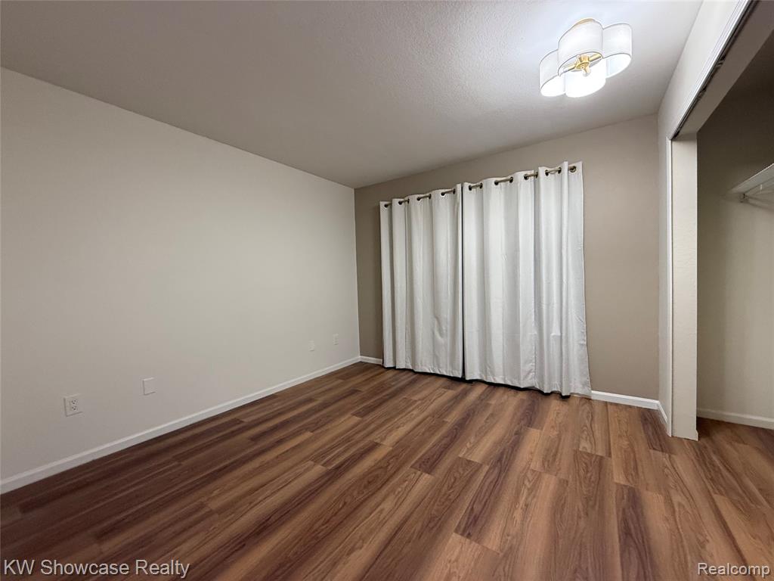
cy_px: 290
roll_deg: +1.5
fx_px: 313
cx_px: 387
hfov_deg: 102.1
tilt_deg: -1.3
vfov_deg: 85.7
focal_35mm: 14
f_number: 2.2
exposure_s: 1/60
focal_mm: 2.22
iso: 320
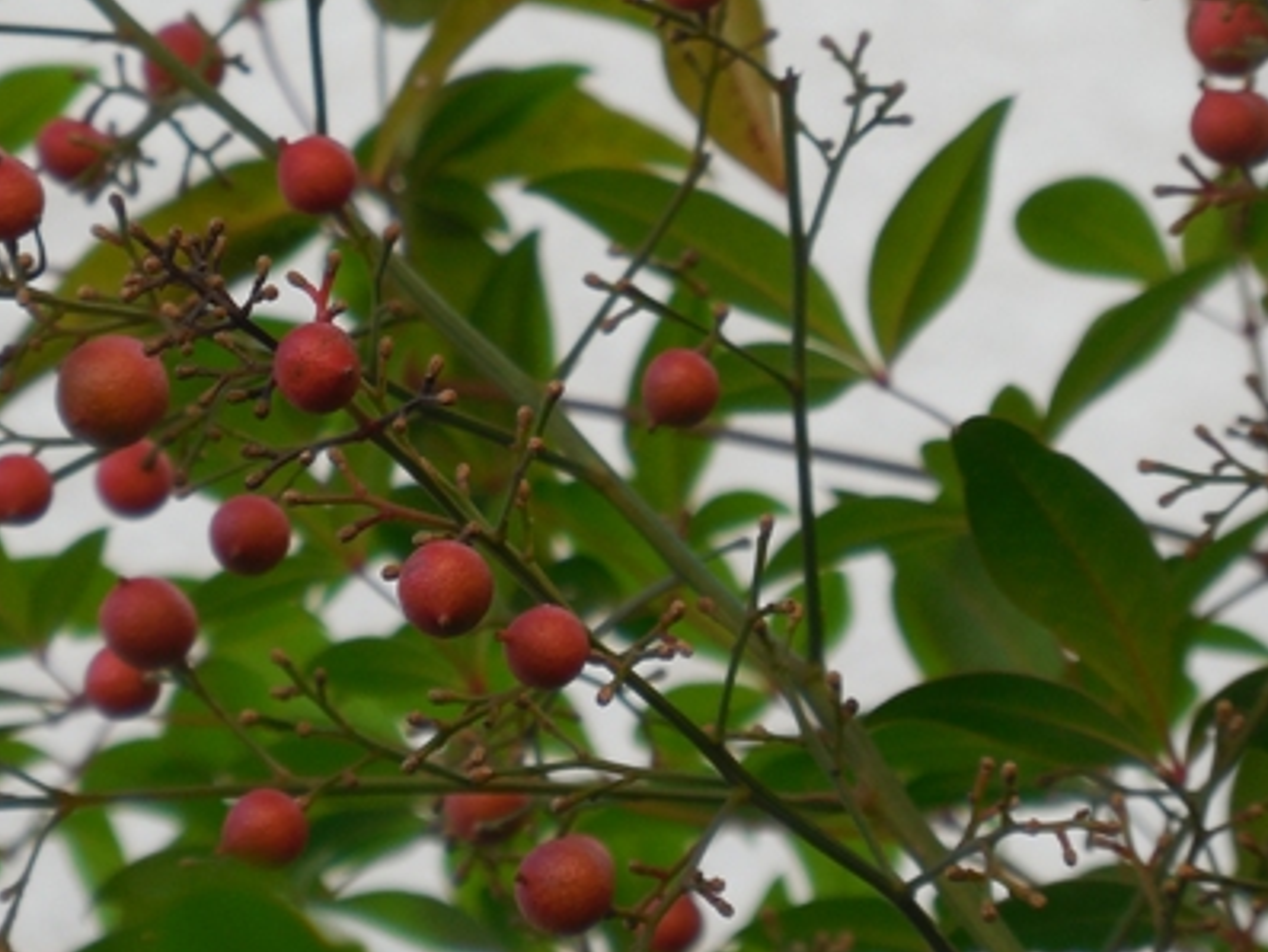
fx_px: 15243
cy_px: 380
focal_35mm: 416
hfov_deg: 4.8
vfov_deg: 3.6
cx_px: 267
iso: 125
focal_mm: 46.1
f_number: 6
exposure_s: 1/60
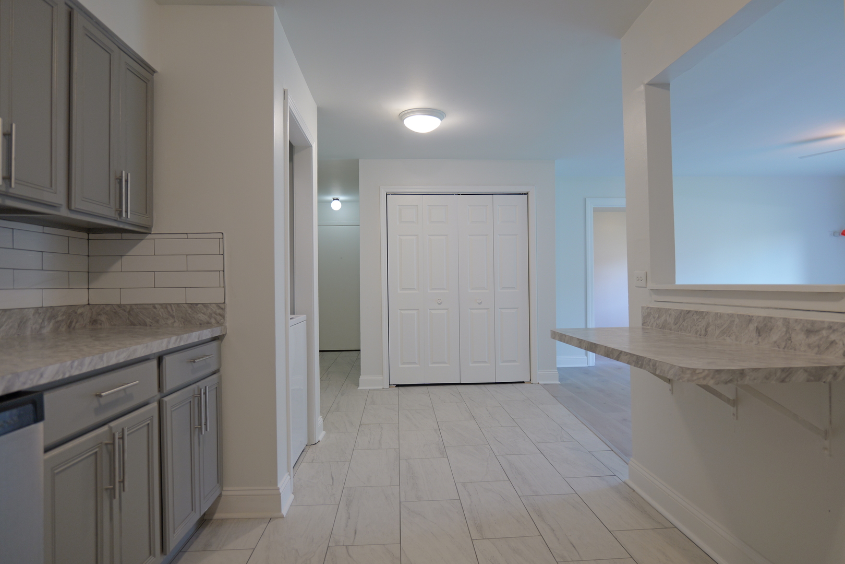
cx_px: 422
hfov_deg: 84.0
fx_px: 469
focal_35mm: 20
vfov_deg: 61.9
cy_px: 282
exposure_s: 1/80
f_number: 3.5
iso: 640
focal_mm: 20
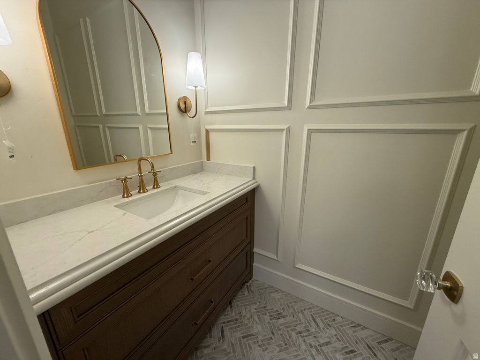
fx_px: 194
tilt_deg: -15.2
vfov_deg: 85.7
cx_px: 240
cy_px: 180
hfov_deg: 102.1
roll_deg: +1.2
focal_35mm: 14
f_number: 2.2
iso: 250
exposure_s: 1/120
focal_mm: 2.22
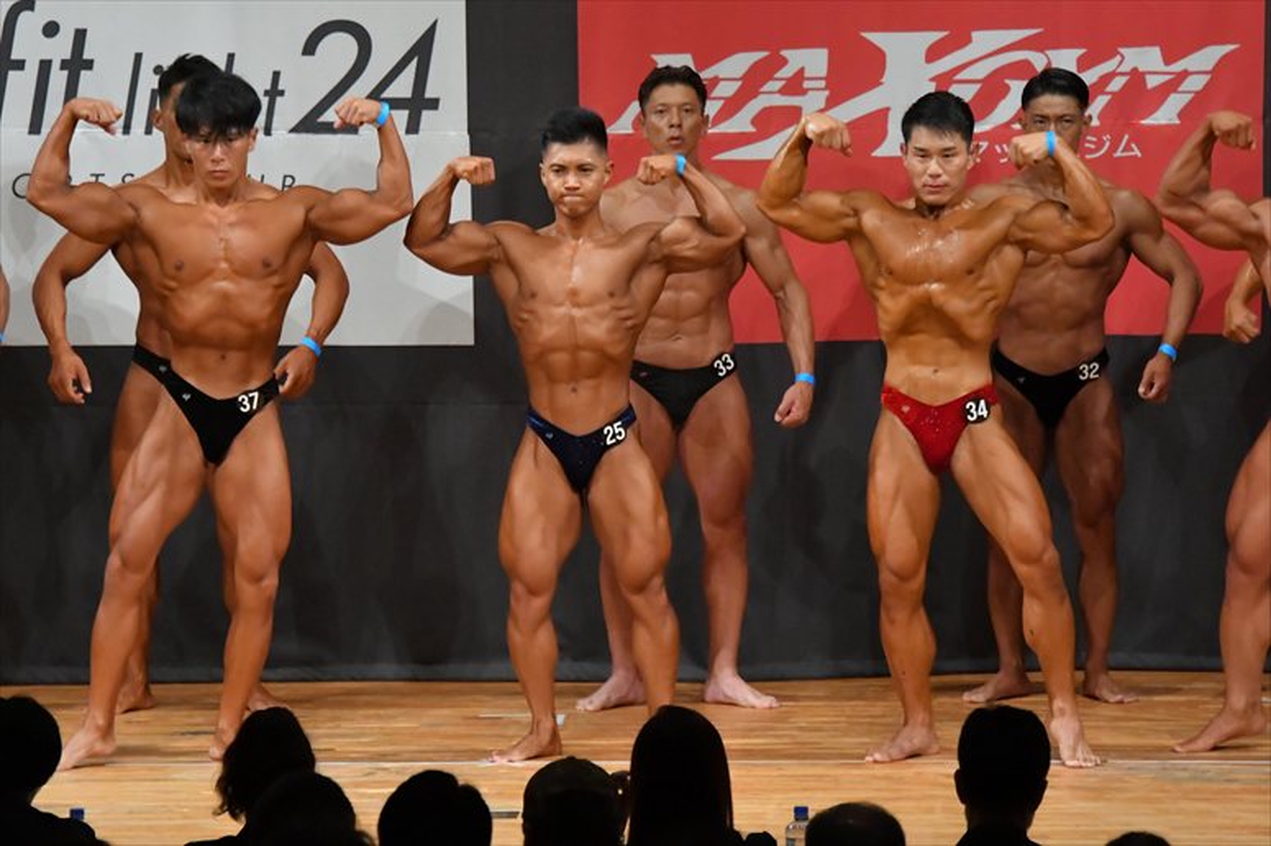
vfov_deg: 5.1
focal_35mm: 270
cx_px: 636
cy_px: 423
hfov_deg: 7.6
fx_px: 9528
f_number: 5.6
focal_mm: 180
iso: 8000
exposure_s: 1/400
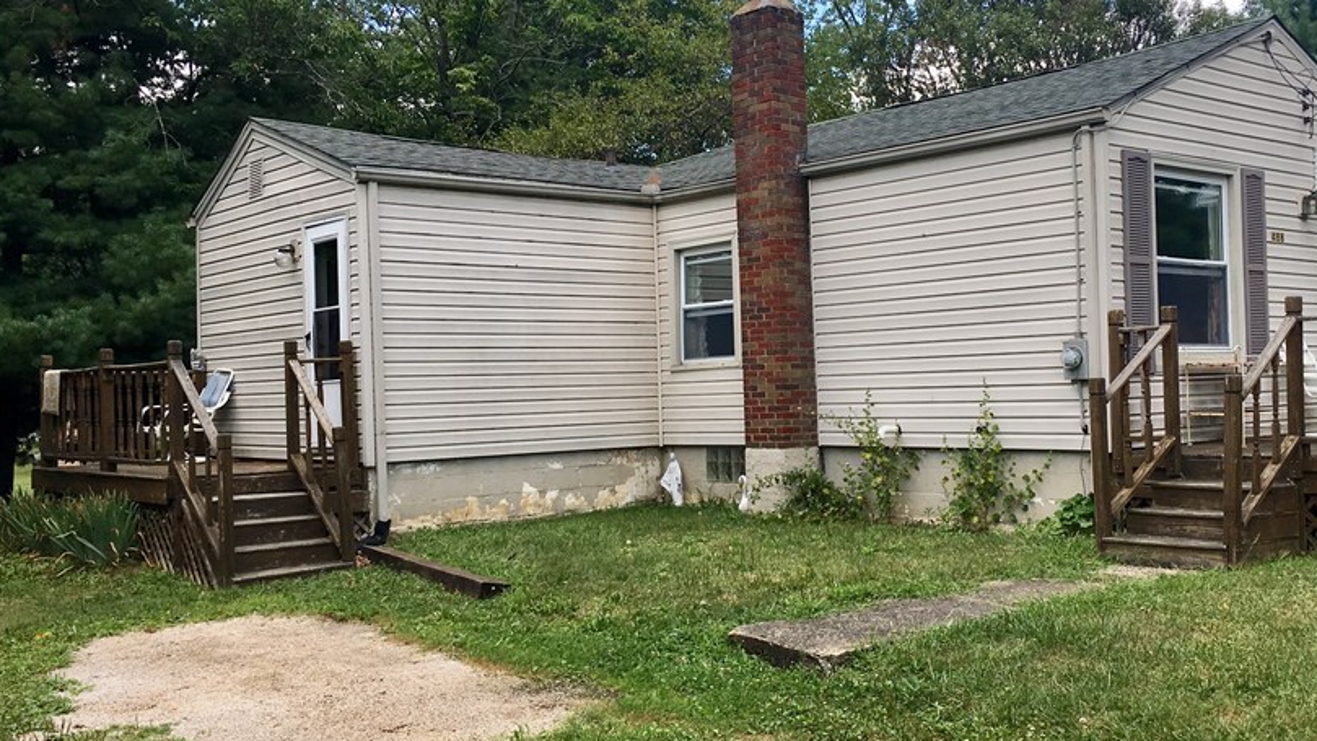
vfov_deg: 29.7
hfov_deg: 50.2
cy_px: 339
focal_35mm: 40
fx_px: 1397
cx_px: 791
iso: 25
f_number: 2.2
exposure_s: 1/565
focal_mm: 4.15
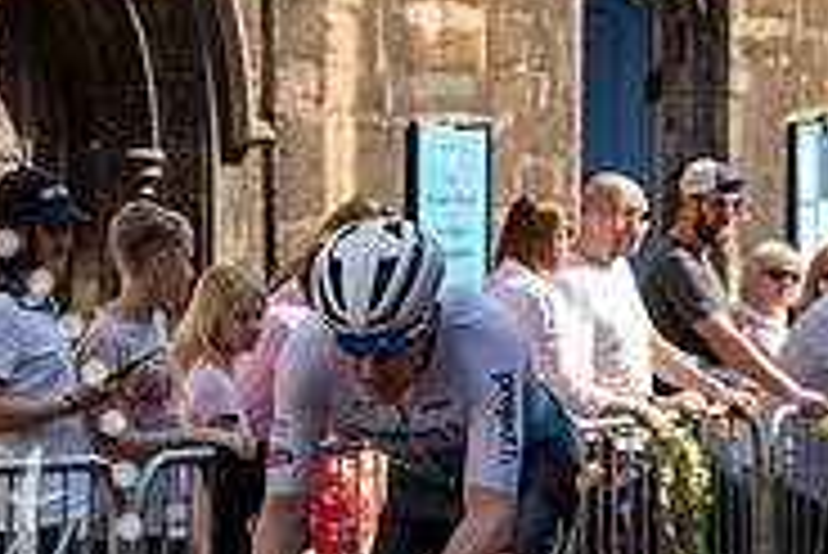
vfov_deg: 8.0
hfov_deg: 11.9
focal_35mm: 173
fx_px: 3982
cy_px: 304
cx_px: 418
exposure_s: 1/500
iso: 100
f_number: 3.5
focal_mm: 55
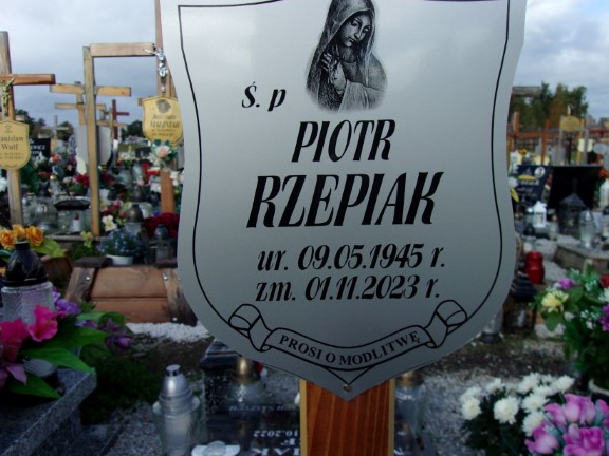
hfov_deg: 59.8
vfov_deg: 46.8
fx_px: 528
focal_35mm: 30
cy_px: 228
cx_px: 336
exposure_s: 1/70
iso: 80
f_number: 10.4
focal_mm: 4.9
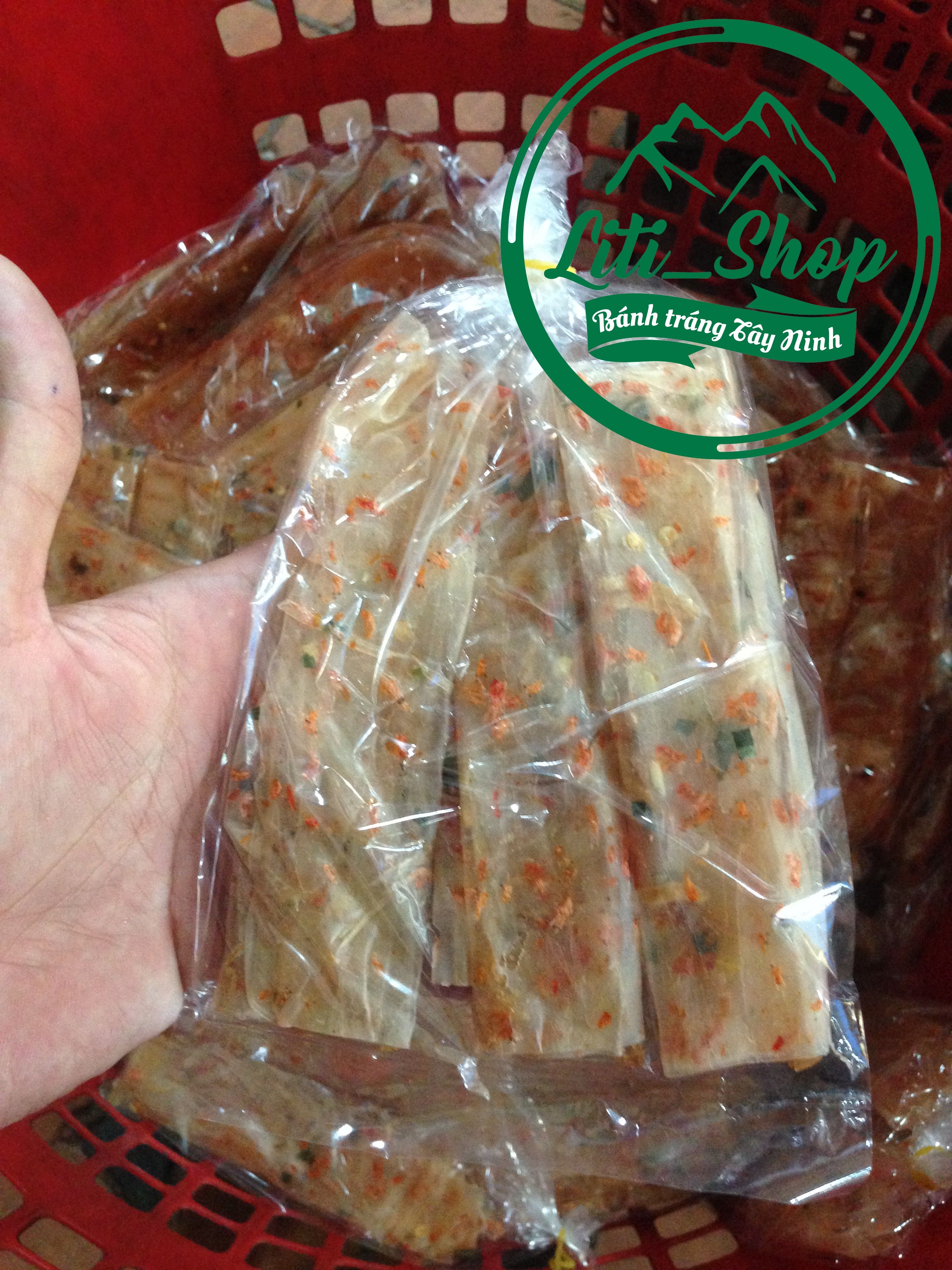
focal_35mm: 33
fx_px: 1210
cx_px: 476
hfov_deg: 42.9
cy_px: 635
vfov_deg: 55.4
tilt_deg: -73.8
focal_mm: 4.12
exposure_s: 1/20
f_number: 2.4
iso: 400
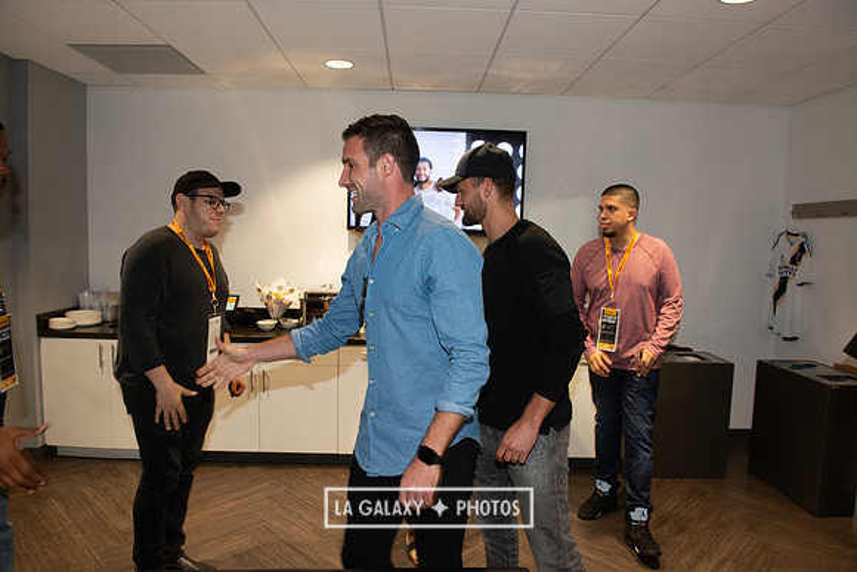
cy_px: 286
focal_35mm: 24
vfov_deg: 53.2
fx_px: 571
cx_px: 428
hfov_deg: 73.7
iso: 640
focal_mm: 24
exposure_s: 1/60
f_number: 6.3
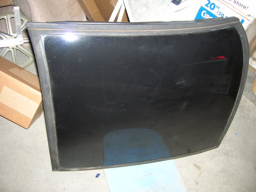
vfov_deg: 41.8
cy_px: 96
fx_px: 251
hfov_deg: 54.0
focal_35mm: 34
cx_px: 128
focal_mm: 5.7
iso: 104
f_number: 2.9
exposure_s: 1/60.1
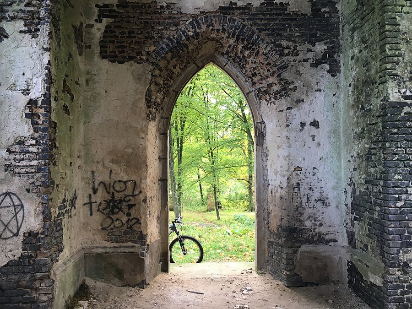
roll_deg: +0.2
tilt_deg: +1.3
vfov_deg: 48.2
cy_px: 154
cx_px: 206
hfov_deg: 61.7
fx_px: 345
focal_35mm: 29
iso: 40
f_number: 2.2
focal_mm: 4.15
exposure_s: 1/33
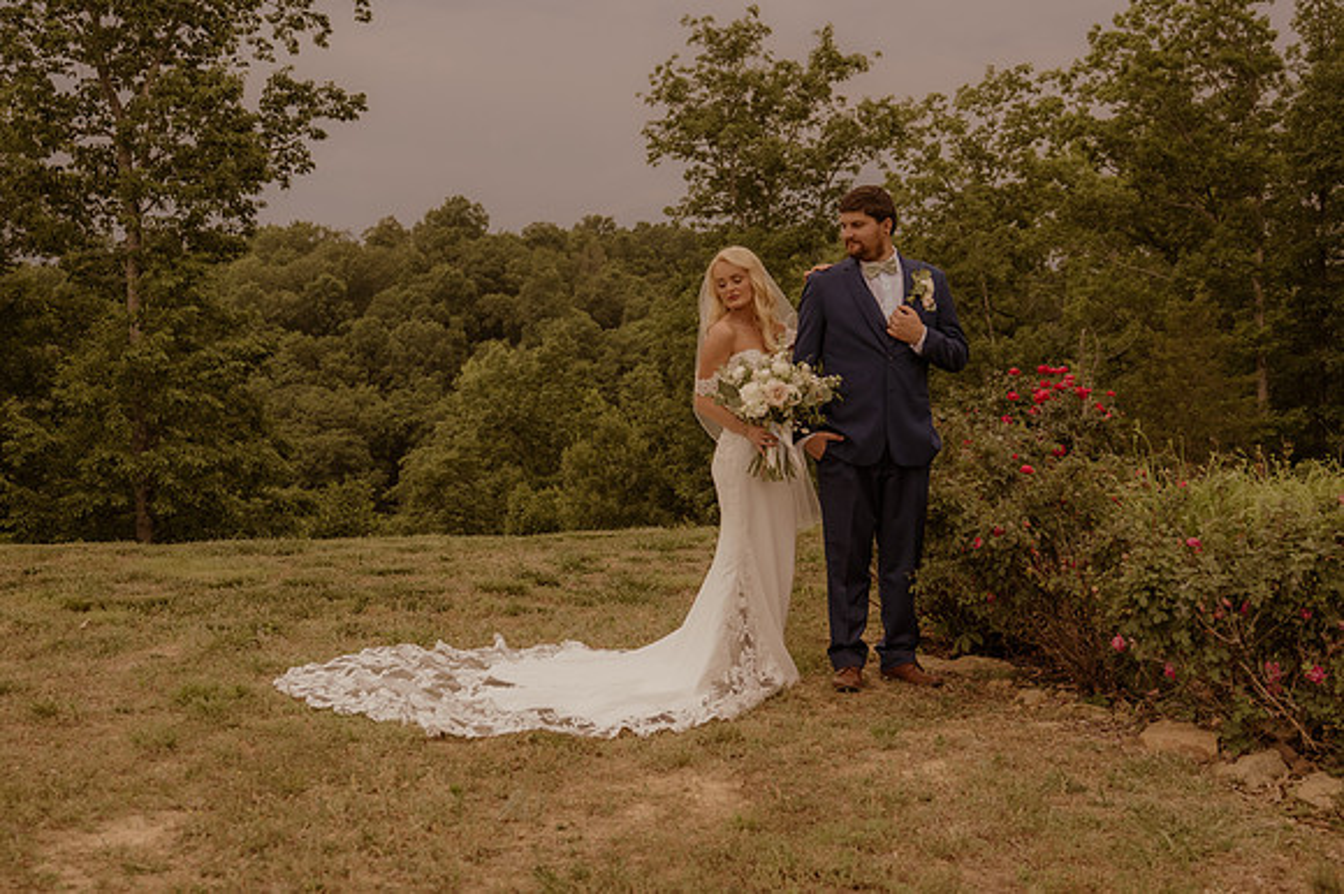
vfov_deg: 30.5
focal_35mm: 44
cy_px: 447
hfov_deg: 44.6
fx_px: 1640
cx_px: 672
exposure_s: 1/1250
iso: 1000
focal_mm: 29
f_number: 3.2
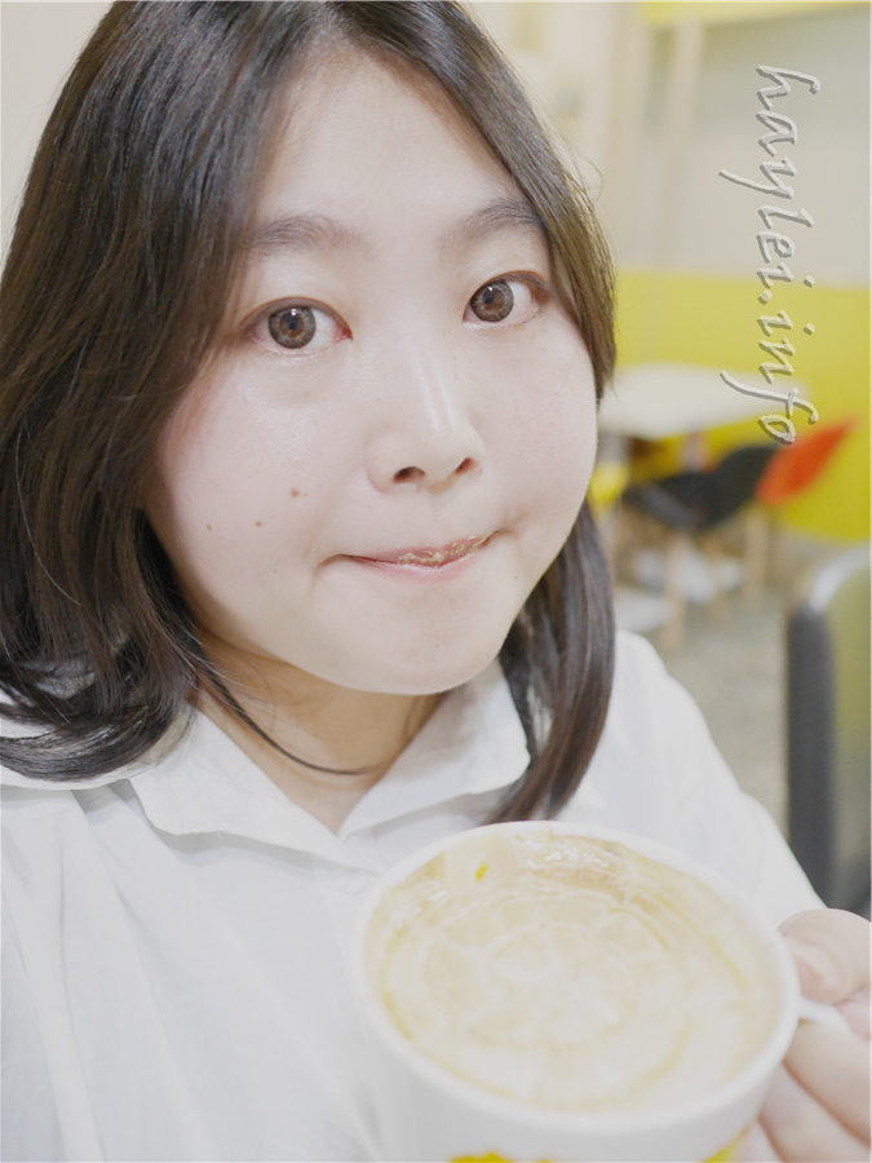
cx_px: 436
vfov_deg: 60.0
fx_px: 1008
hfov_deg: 46.8
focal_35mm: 30
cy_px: 582
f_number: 1.7
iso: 1000
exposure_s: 1/125
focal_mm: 15
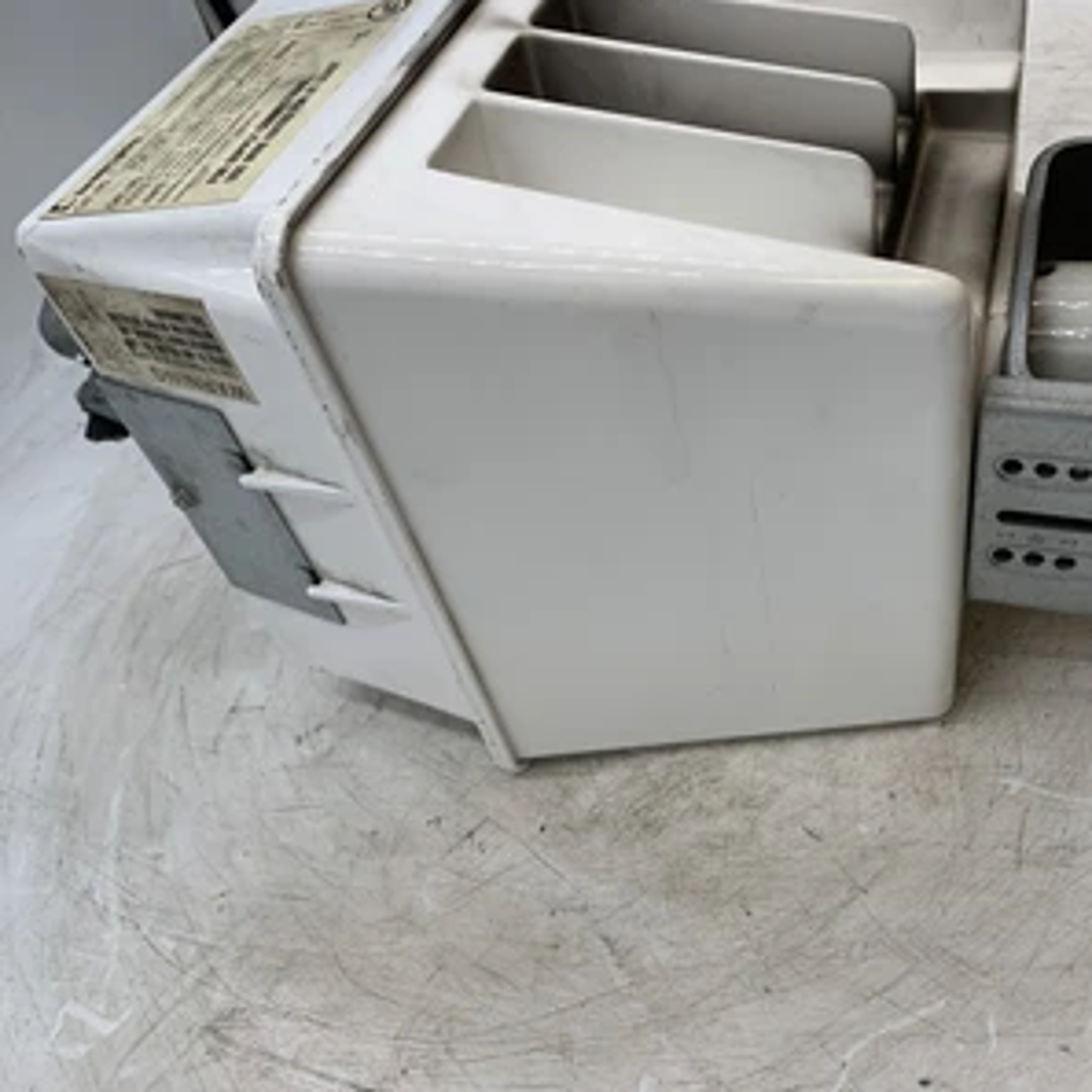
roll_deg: +25.0
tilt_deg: -37.6
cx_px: 618
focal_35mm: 31
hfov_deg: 52.4
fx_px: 1106
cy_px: 544
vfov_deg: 52.5
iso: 32
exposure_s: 1/121
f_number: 1.8
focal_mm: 4.25
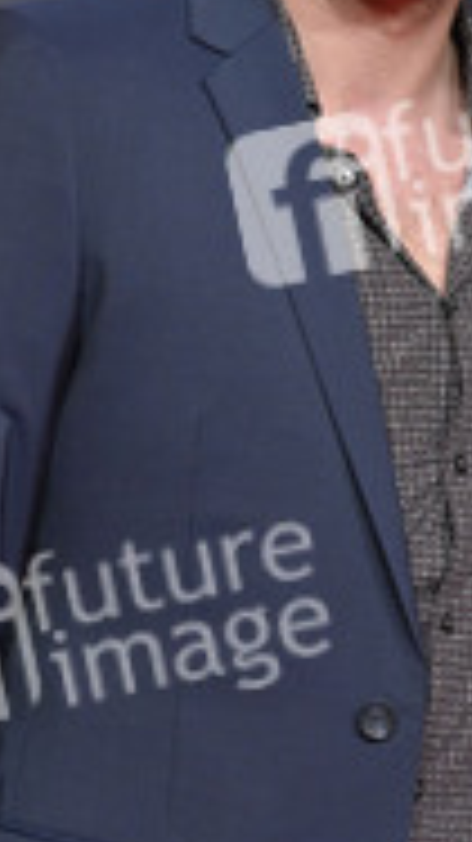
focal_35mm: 228
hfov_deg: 5.3
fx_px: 5080
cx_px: 589
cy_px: 405
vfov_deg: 9.5
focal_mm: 102
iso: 800
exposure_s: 1/200
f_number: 4
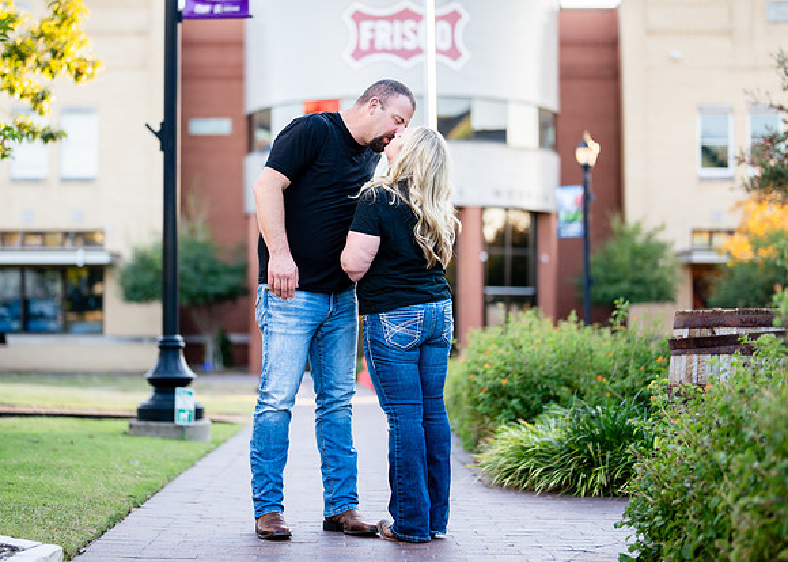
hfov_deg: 30.1
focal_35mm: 65
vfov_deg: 21.8
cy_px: 228
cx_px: 298
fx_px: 1461
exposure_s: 1/1250
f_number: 1.2
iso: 320
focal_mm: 50
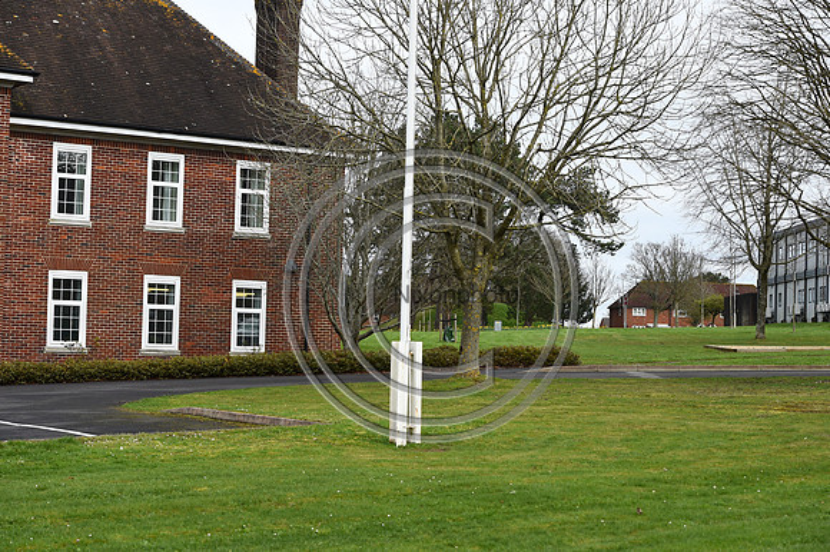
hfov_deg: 28.9
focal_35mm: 70
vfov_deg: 19.4
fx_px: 1613
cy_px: 276
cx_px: 415
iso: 400
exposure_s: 1/800
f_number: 7.1
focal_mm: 70
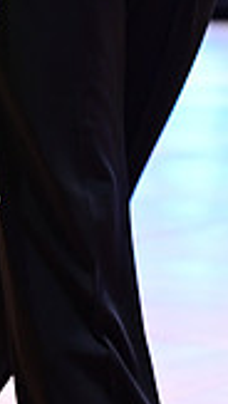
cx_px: -126
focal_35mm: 261
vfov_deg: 8.1
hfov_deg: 4.6
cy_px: -201
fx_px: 2798
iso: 1600
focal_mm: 70
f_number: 3.5
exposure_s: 1/250
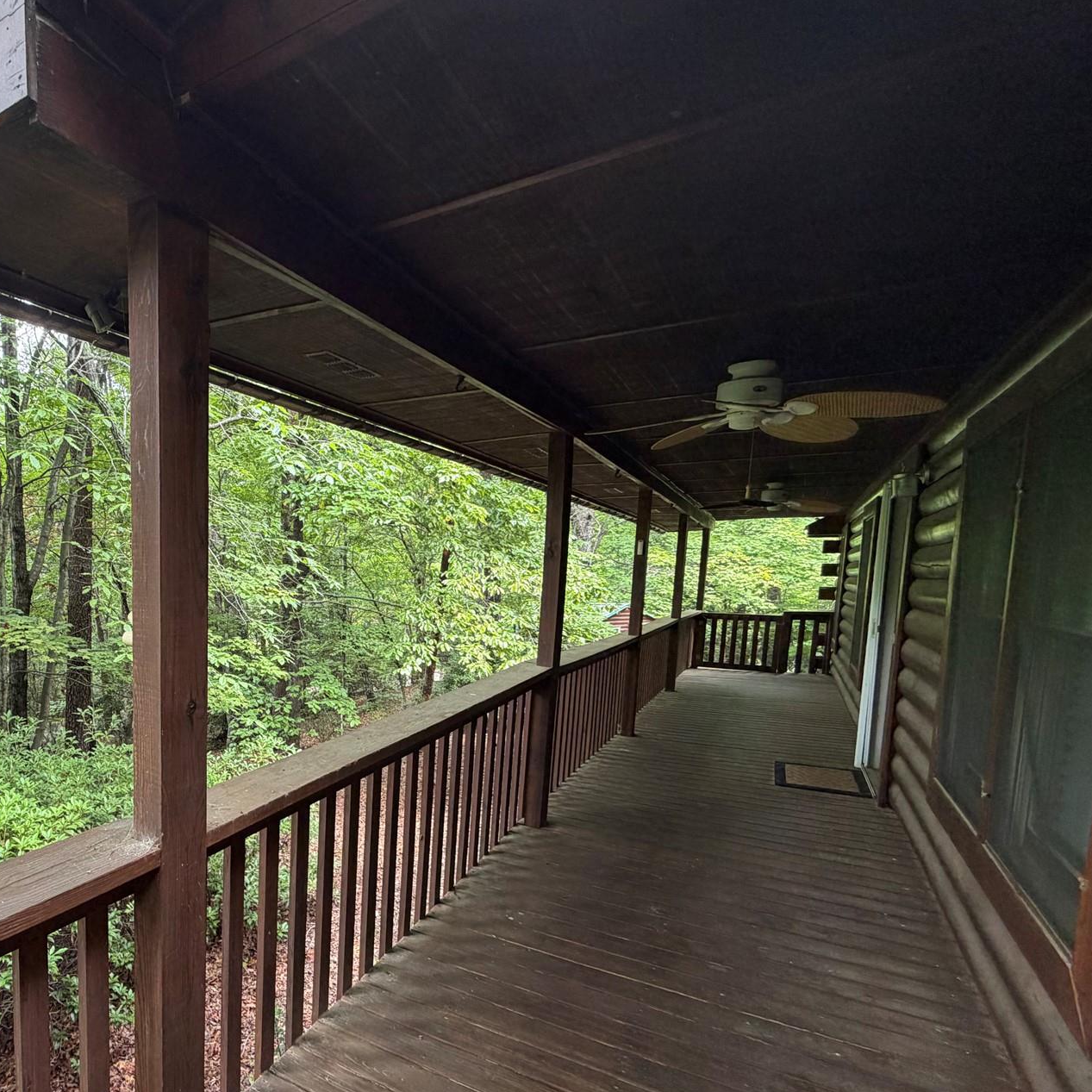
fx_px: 714
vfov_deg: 74.1
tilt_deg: -8.5
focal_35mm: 20
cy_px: 646
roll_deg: -0.7
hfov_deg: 69.0
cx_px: 250
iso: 200
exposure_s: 1/121
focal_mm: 2.22
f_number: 2.2
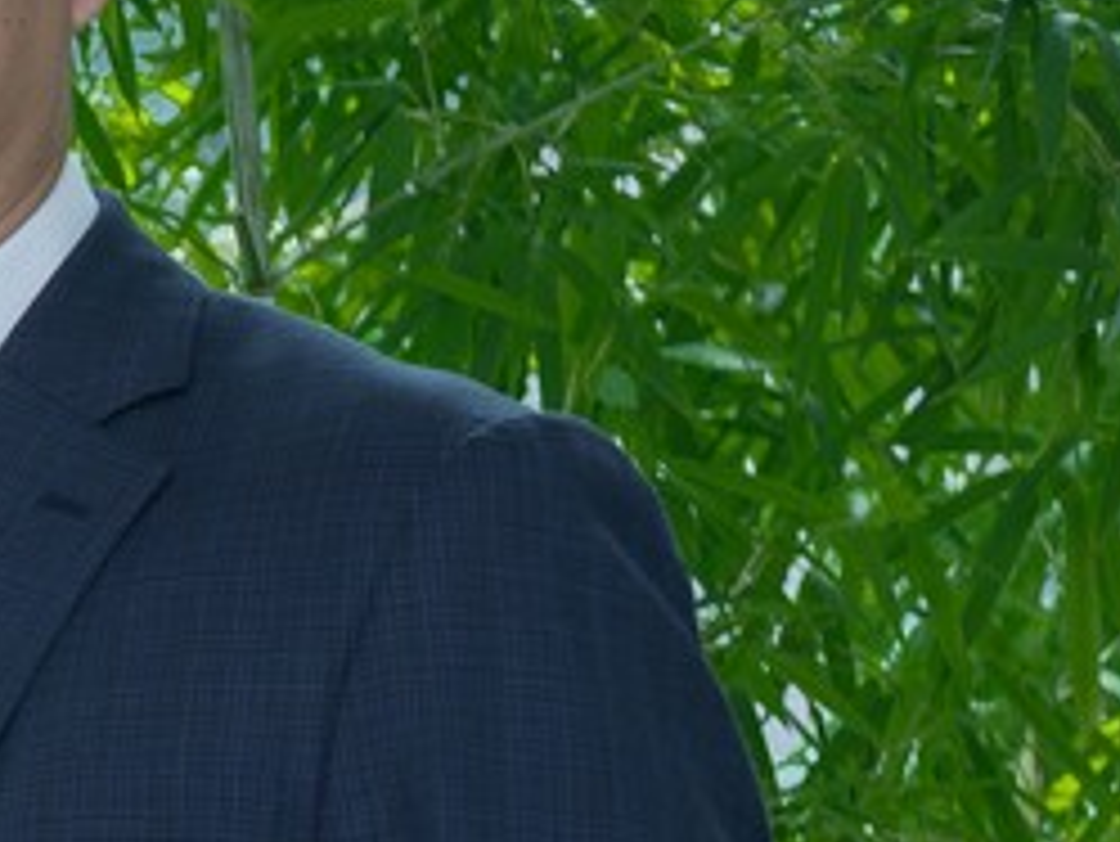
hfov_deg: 6.7
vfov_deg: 5.4
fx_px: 8772
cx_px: -2177
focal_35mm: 271
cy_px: 1459
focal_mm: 39
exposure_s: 1/200
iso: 400
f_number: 4
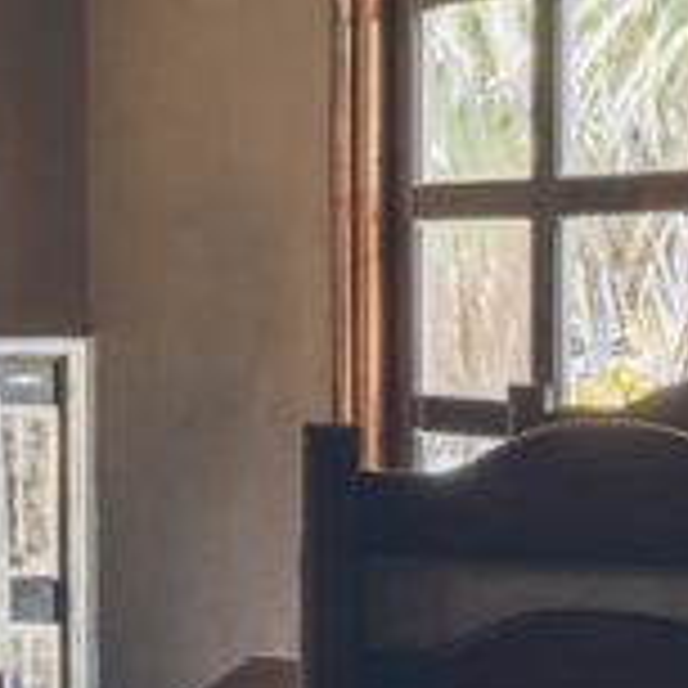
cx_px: -1201
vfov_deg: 15.3
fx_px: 2563
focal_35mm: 114
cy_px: 308
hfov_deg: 11.3
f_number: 9
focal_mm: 13.2
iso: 320
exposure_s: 1/10
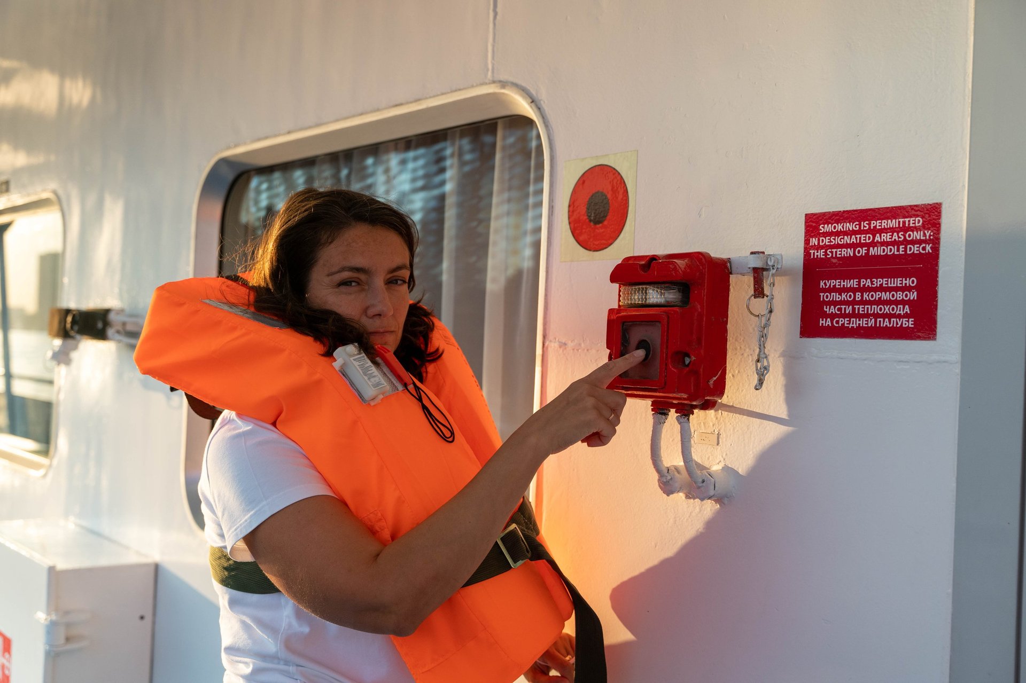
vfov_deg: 33.9
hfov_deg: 49.1
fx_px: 1123
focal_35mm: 39
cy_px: 342
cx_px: 513
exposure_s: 1/160
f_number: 4
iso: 400
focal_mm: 39.4
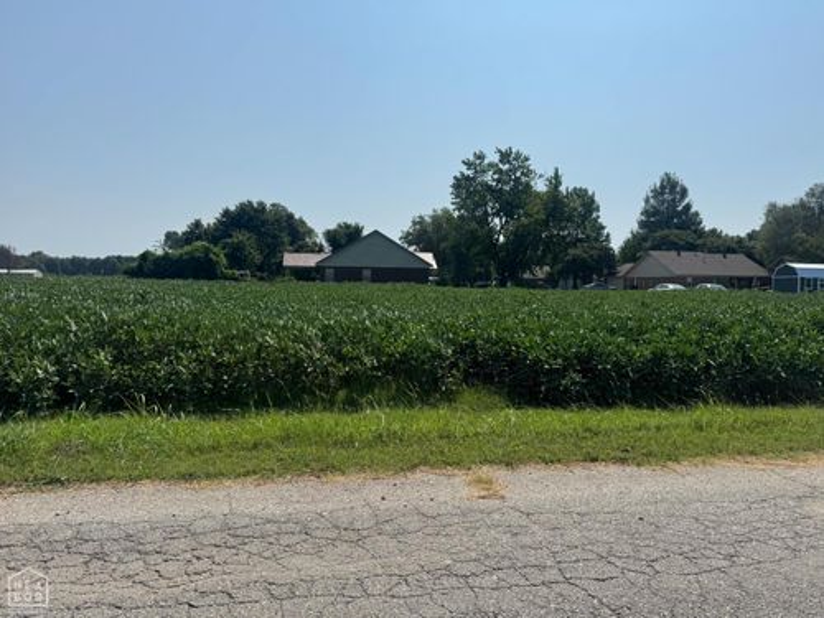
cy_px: 309
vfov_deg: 56.8
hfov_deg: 71.6
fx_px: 571
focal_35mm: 24
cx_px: 412
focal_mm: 6.76
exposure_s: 1/10417
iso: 80
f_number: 1.78
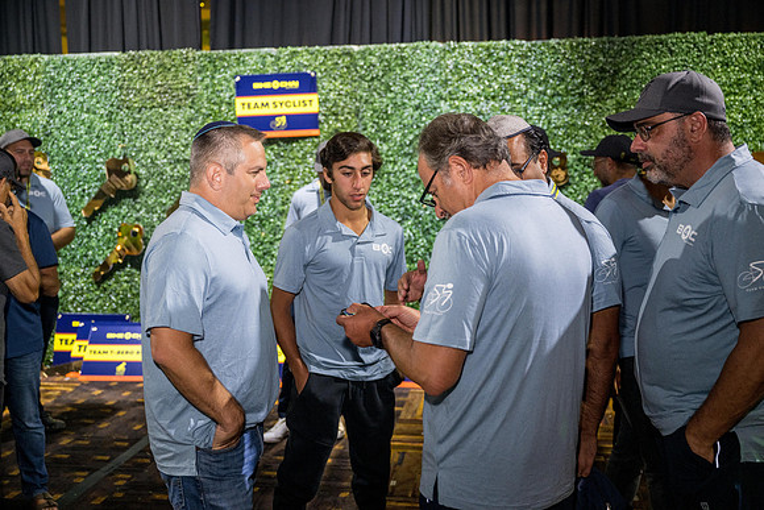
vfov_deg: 36.0
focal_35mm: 37
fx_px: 785
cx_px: 382
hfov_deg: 51.9
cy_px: 255
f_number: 2.8
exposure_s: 1/200
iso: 1250
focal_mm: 37
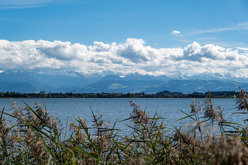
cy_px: 82
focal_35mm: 86
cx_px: 124
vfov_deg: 15.9
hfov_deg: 23.6
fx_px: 593
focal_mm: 55
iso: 160
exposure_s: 1/600
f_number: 5.6
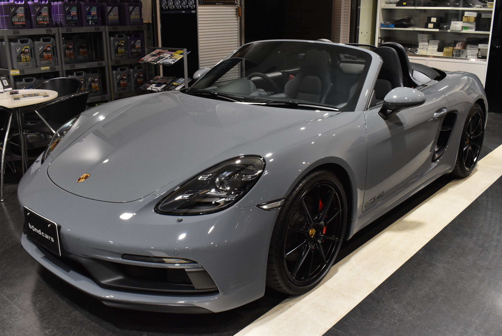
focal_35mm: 34
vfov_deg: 38.4
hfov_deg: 55.1
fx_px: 481
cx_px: 251
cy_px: 168
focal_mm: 23
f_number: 9
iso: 2000
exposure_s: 1/40
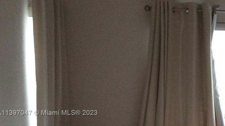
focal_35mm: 79
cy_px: 113
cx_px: 251
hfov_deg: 24.9
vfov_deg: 15.1
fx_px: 471
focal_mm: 3.3
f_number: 2.4
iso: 160
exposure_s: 1/24
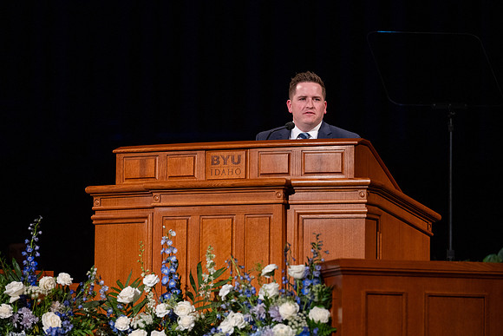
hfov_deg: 10.3
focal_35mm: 200
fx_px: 2795
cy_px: 168
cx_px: 252
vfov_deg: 6.9
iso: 2500
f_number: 4
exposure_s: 1/320
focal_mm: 200
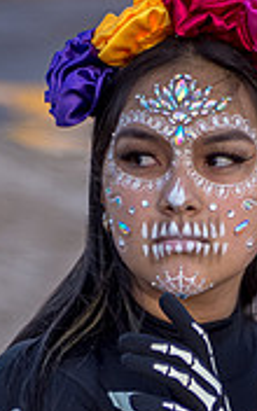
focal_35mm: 130
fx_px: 1457
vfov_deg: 15.7
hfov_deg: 10.1
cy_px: 446
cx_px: 208
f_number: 1.8
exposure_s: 1/1600
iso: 100
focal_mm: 50
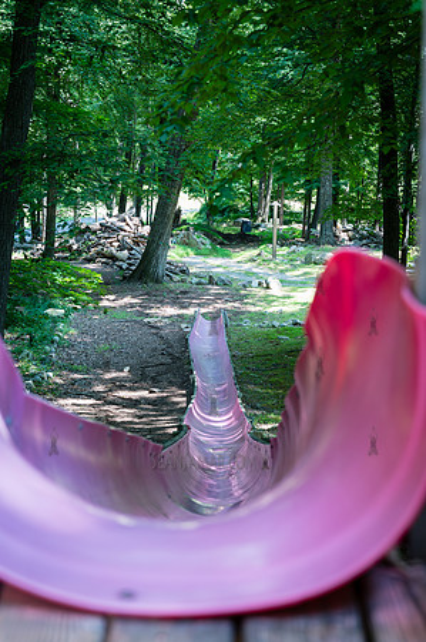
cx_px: 213
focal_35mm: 62
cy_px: 321
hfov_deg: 21.9
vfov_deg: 32.4
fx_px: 1103
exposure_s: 1/40
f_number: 4.5
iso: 100
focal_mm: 62
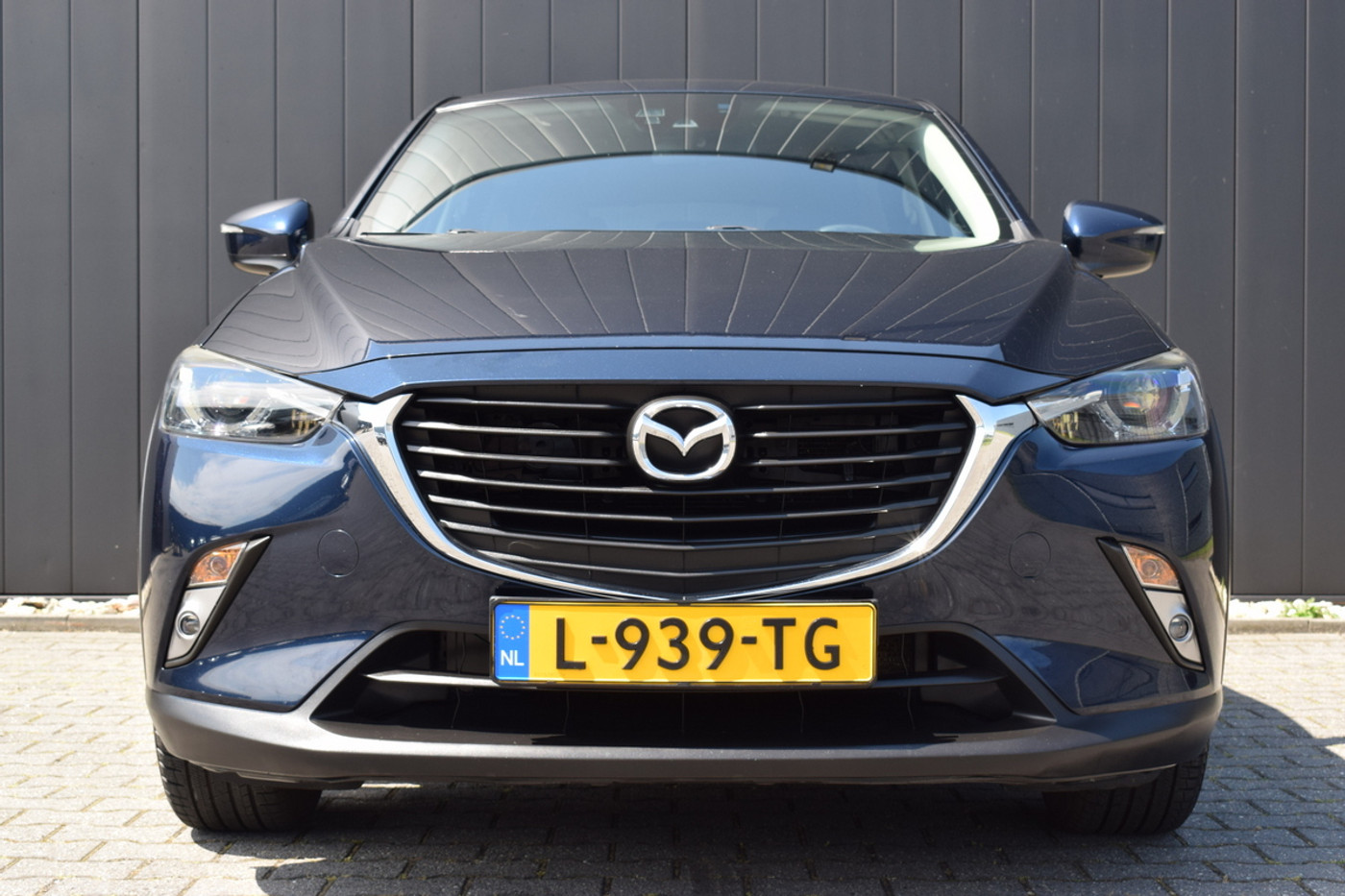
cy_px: 448
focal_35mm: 57
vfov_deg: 23.8
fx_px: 2129
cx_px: 672
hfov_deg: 35.1
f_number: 8
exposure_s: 1/250
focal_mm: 38
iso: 400
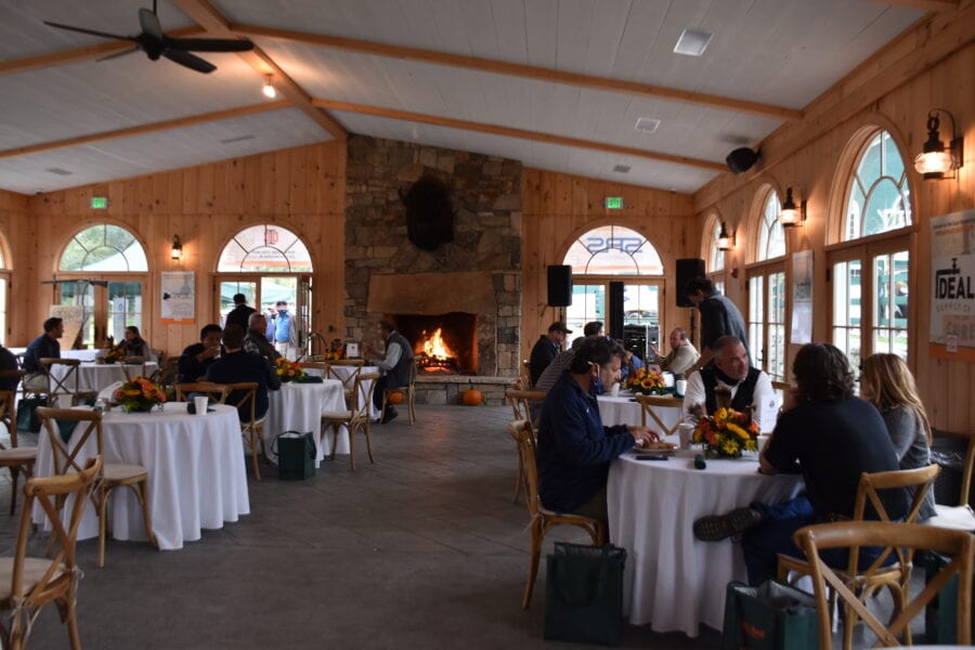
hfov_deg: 61.9
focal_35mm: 30
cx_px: 488
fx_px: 812
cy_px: 325
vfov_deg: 43.6
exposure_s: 1/60
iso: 450
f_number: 4
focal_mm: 20
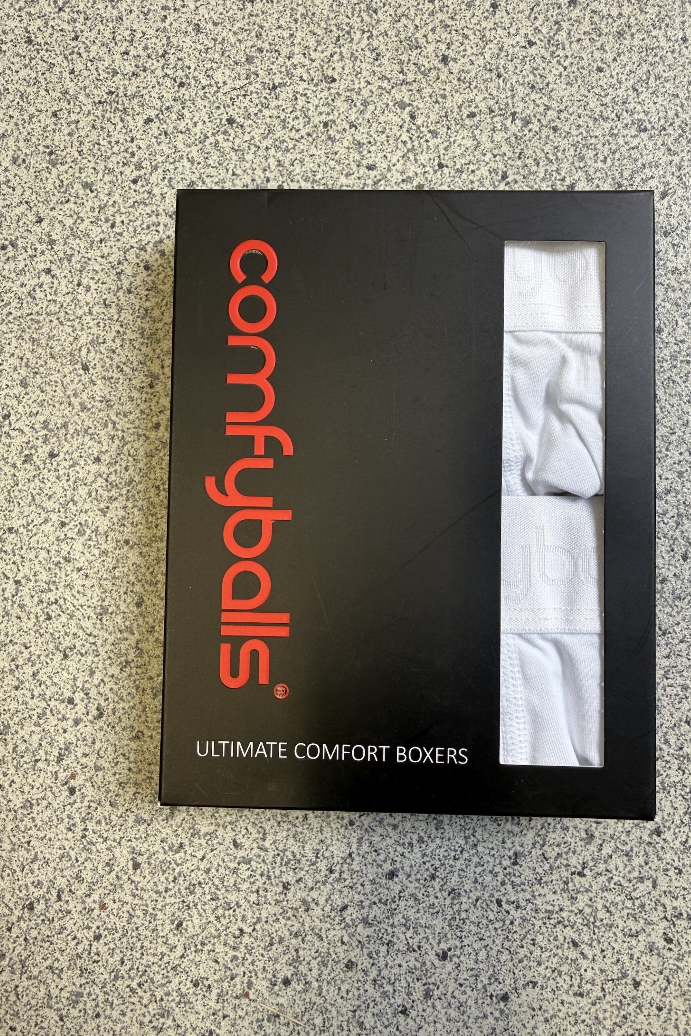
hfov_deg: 51.2
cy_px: 517
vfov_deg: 71.5
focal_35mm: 25
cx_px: 382
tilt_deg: -87.3
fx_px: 720
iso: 100
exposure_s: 1/100
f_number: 2.2
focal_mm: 2.22
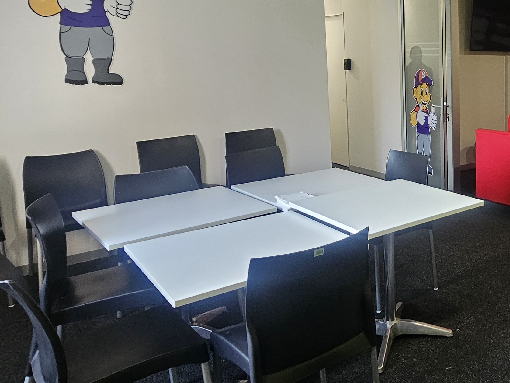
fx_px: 457
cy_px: 119
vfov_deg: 44.6
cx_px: 486
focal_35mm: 31
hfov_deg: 49.8
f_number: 2.2
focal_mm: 2.2
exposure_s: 1/50
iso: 250
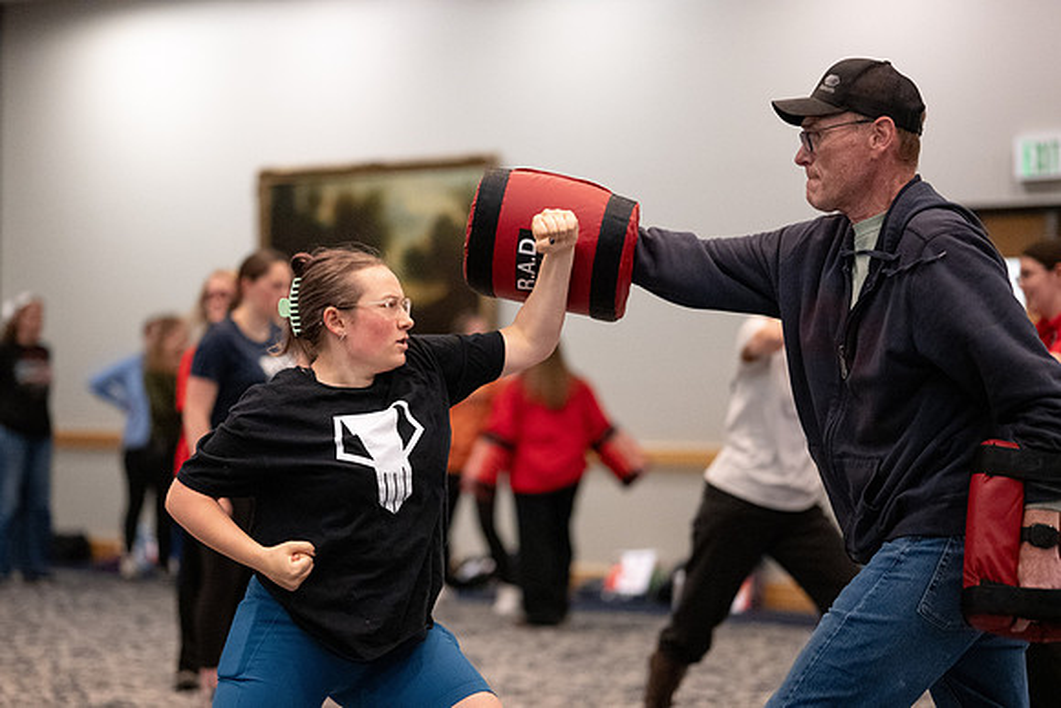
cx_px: 489
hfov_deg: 22.2
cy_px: 380
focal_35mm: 92
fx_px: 2702
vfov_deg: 14.9
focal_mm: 85
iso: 5000
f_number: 1.8
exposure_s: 1/1000
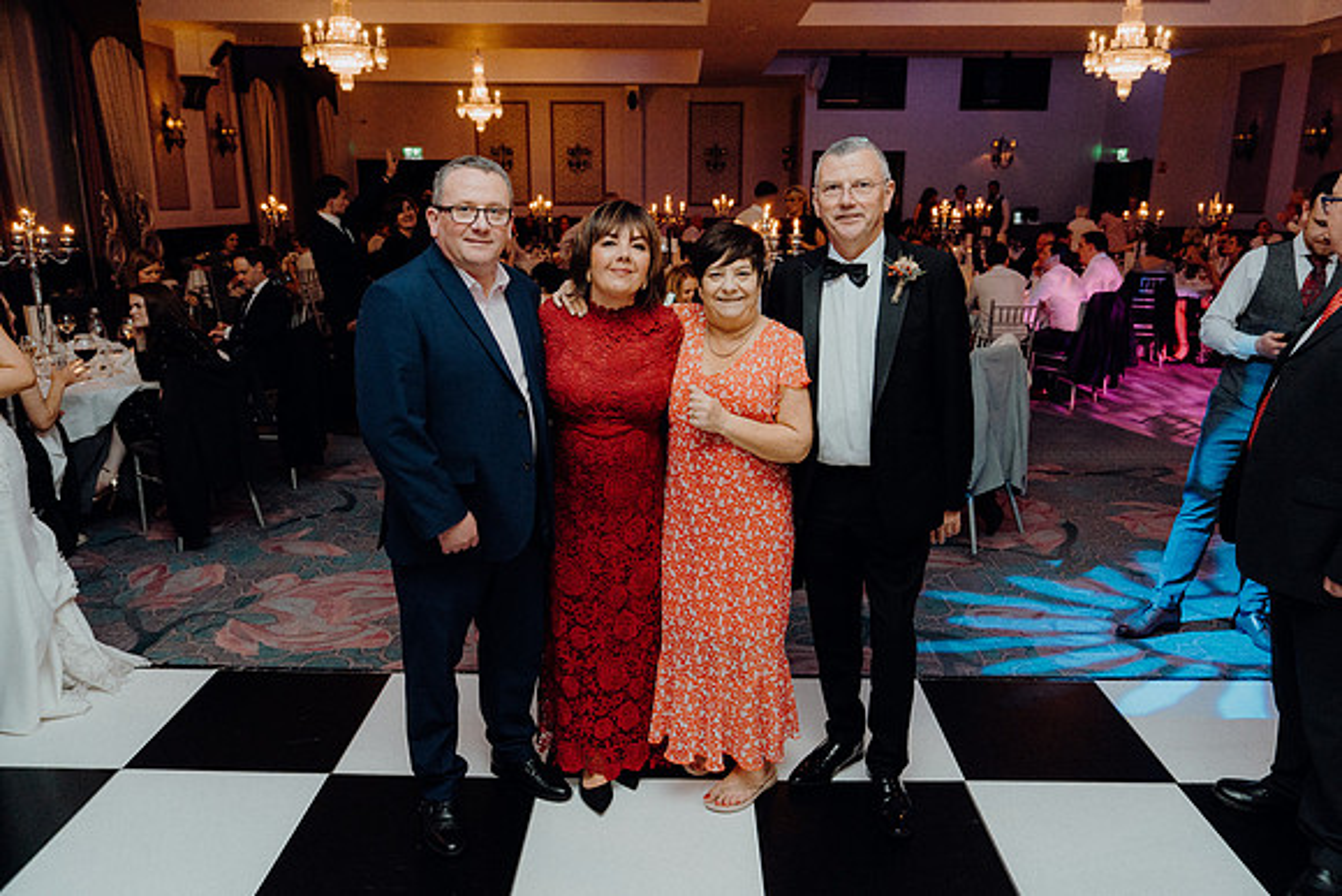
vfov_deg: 49.6
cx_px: 671
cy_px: 448
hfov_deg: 69.4
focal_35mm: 26
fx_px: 969
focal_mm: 26
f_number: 3.5
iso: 2500
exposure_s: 1/160
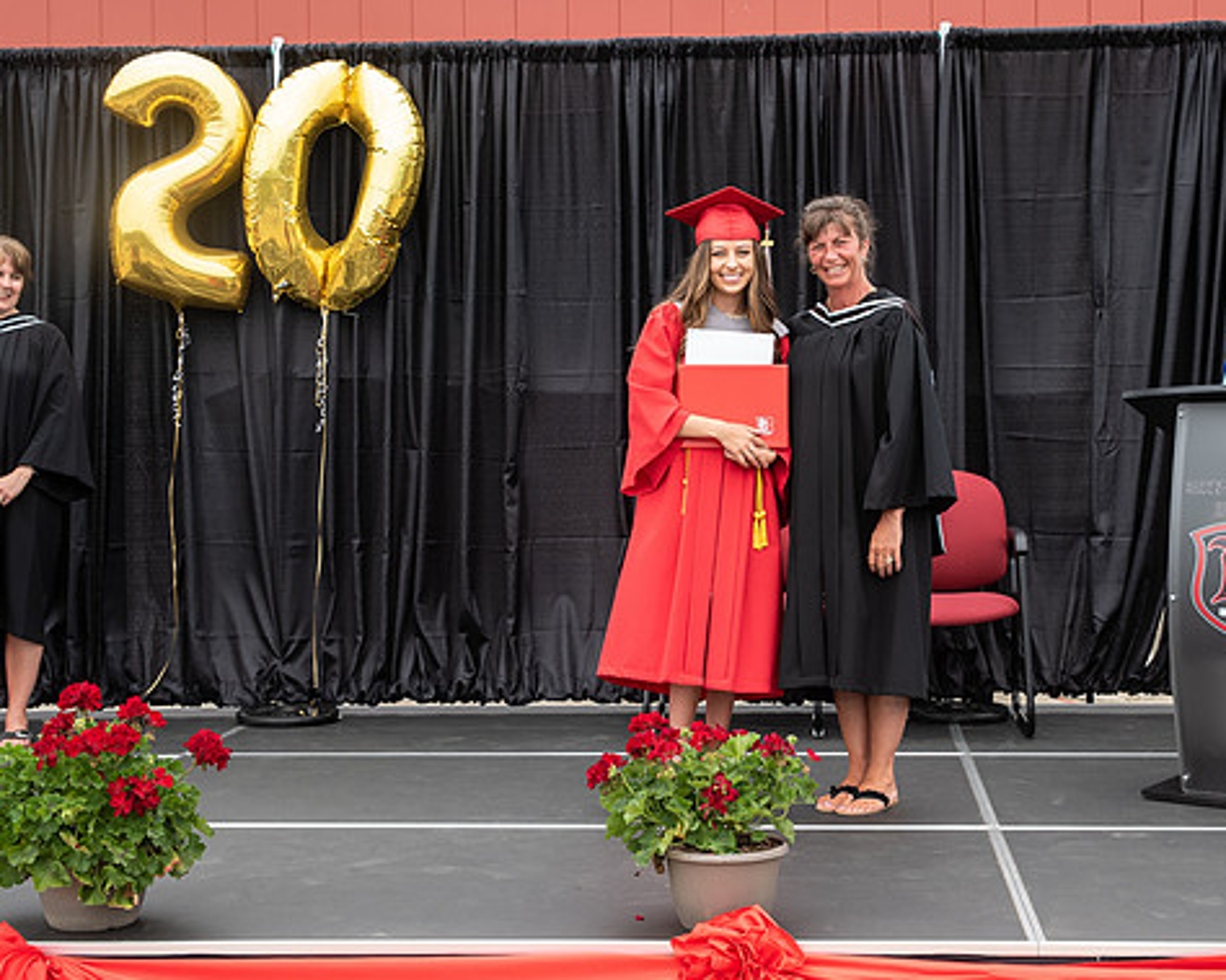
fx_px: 2285
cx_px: 713
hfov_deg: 30.0
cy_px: 433
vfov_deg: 24.2
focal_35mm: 63
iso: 500
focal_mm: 48
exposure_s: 1/500
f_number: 5.6
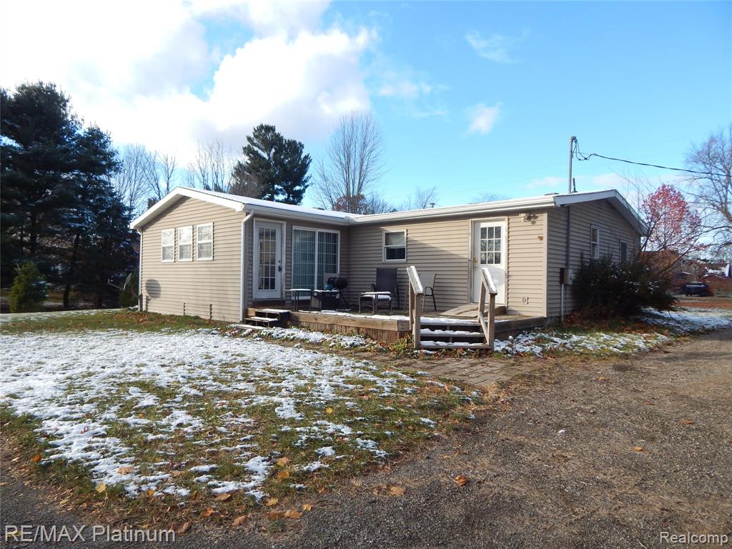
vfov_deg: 61.1
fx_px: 465
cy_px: 274
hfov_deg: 76.4
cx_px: 366
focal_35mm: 22
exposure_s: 1/640
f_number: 3
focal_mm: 4
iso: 125
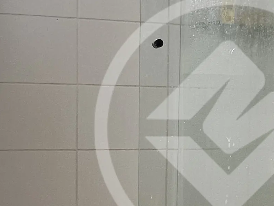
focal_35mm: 66
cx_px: 231
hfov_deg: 28.6
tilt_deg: -3.5
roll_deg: -1.7
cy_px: 129
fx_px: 523
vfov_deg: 22.2
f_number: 1.8
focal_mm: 1.57
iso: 80
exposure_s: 1/120
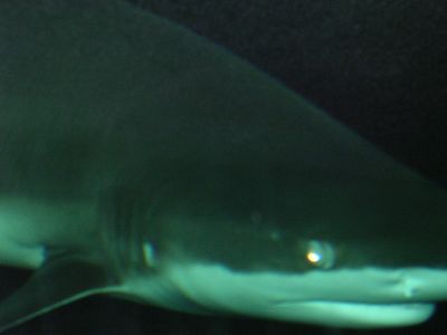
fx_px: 1485
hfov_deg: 17.1
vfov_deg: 12.9
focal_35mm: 115
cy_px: 168
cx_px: 224
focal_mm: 17.4
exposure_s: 1/60.1
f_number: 4.9
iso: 400
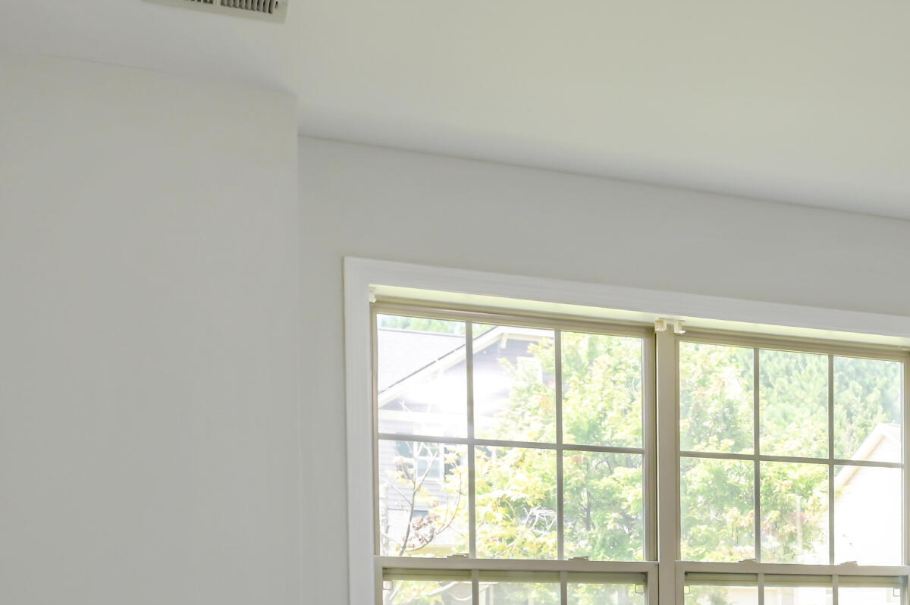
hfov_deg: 30.4
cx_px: 968
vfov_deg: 21.3
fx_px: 1515
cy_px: 694
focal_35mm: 60
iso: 640
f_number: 8
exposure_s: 1/125
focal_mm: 24
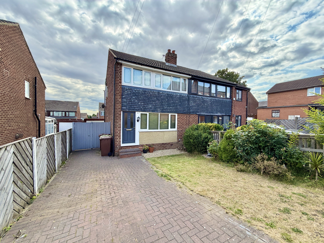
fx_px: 131
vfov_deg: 85.7
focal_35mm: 14
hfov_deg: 102.1
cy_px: 122
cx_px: 162
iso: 32
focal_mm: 2.22
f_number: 2.2
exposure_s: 1/770
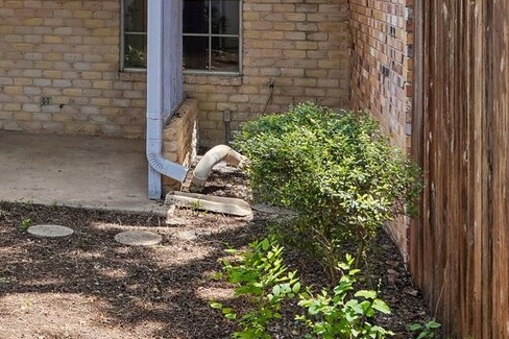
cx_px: -58
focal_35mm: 73
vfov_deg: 17.4
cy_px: -111
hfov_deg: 25.6
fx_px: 1032
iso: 100
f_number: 8
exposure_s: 1/50
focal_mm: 22
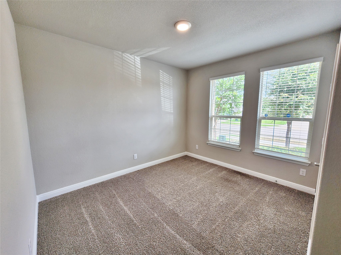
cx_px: 170
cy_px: 128
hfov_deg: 106.2
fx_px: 128
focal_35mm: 13
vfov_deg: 89.9
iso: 100
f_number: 2.2
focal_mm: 2.2
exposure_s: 1/120
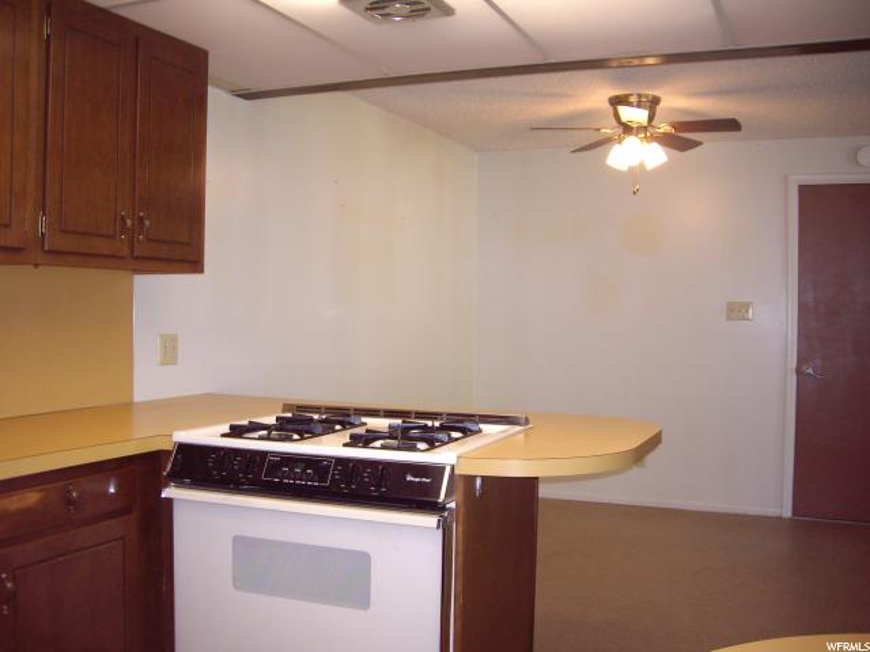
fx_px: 955
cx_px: 435
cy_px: 326
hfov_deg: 49.0
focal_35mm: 38
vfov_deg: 37.7
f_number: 2.7
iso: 200
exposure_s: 1/40
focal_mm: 6.2
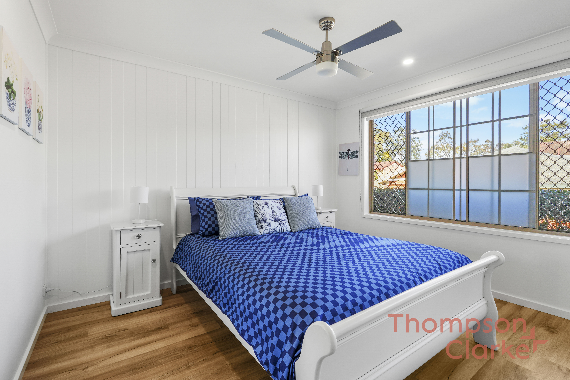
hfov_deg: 95.0
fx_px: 261
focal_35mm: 16
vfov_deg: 72.1
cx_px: 285
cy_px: 190
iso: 100
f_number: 6.3
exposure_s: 1/13
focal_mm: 11
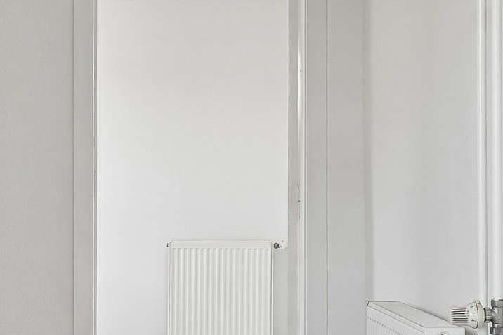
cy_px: 186
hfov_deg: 22.4
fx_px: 1229
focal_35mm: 88
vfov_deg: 15.5
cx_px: 25
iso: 200
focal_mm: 21
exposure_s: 1/15
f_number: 8
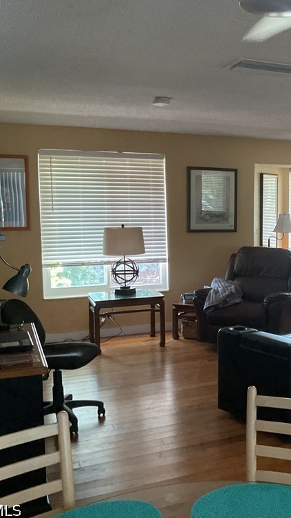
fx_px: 590
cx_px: 309
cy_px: 258
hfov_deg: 25.9
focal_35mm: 43
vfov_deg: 47.4
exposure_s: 1/60
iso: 250
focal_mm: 3
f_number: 1.8
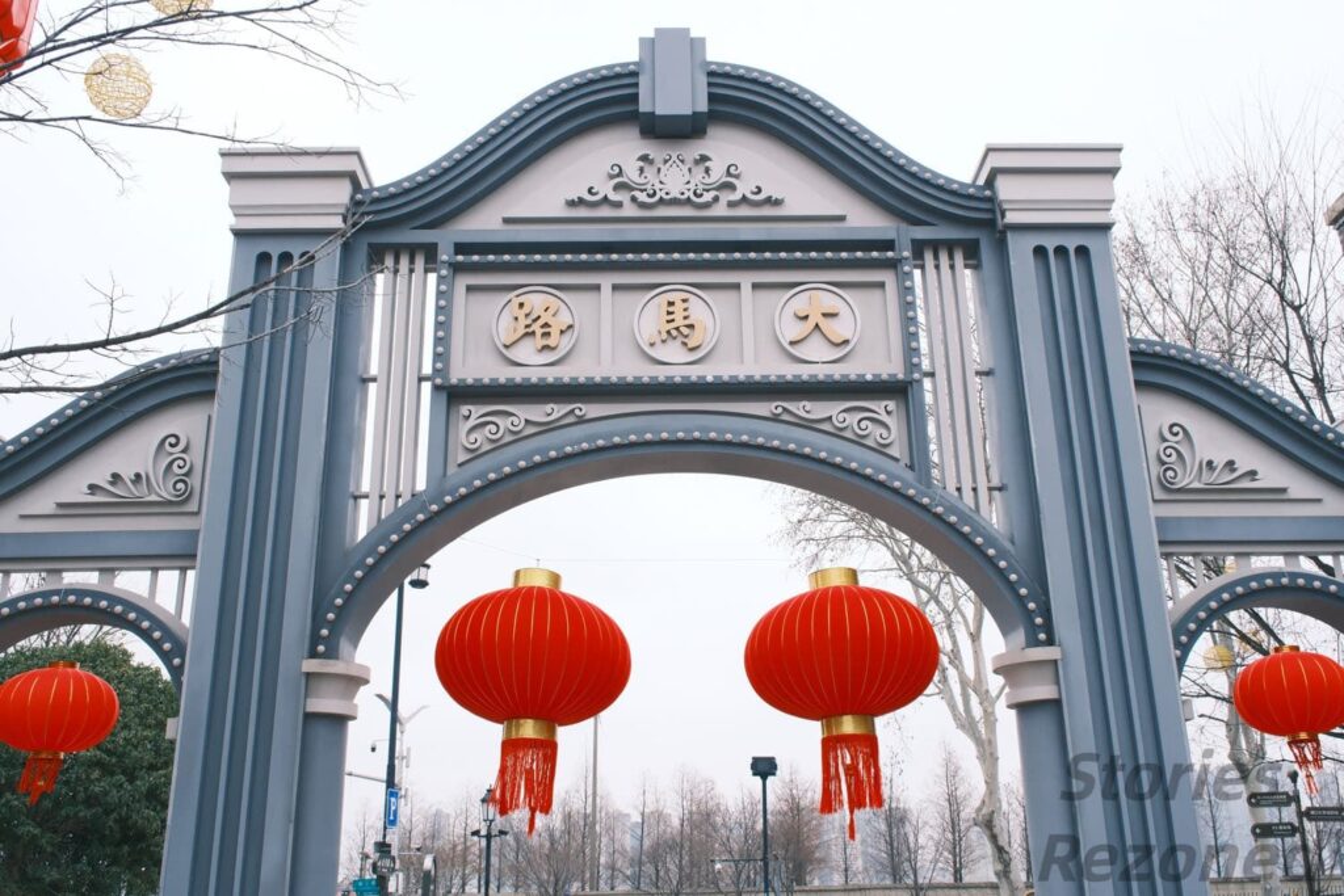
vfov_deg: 38.9
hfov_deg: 55.8
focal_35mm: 34
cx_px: 672
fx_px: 1269
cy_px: 448
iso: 400
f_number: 7.1
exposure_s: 1/250
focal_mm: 22.4
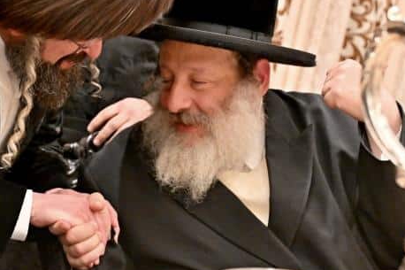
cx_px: 98
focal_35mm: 94
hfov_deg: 21.5
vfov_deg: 14.4
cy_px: 44
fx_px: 1057
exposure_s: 1/200
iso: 2000
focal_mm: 42
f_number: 4
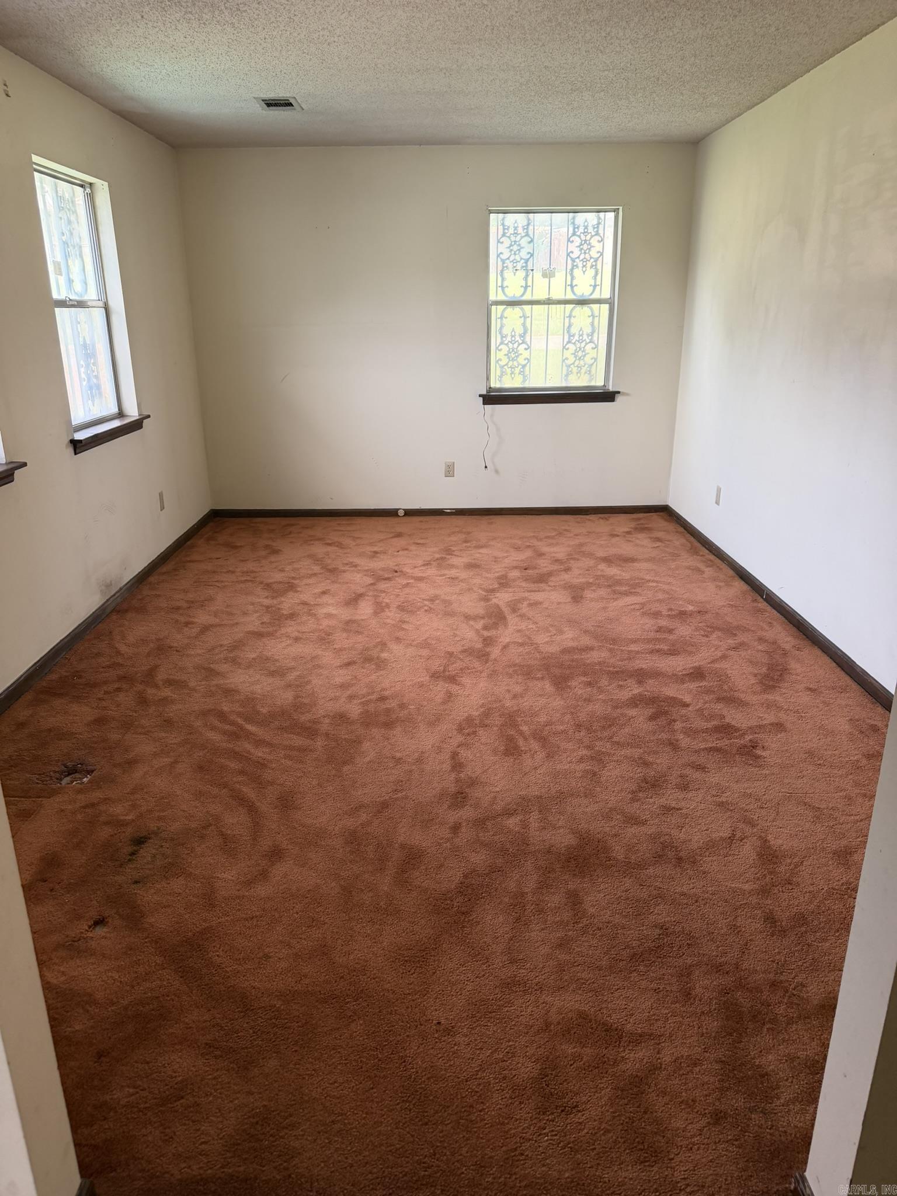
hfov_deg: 56.8
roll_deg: +0.7
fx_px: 829
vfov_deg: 71.6
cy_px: 598
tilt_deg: -18.8
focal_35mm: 24
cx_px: 448
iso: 200
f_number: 1.78
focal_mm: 6.76
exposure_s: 1/82
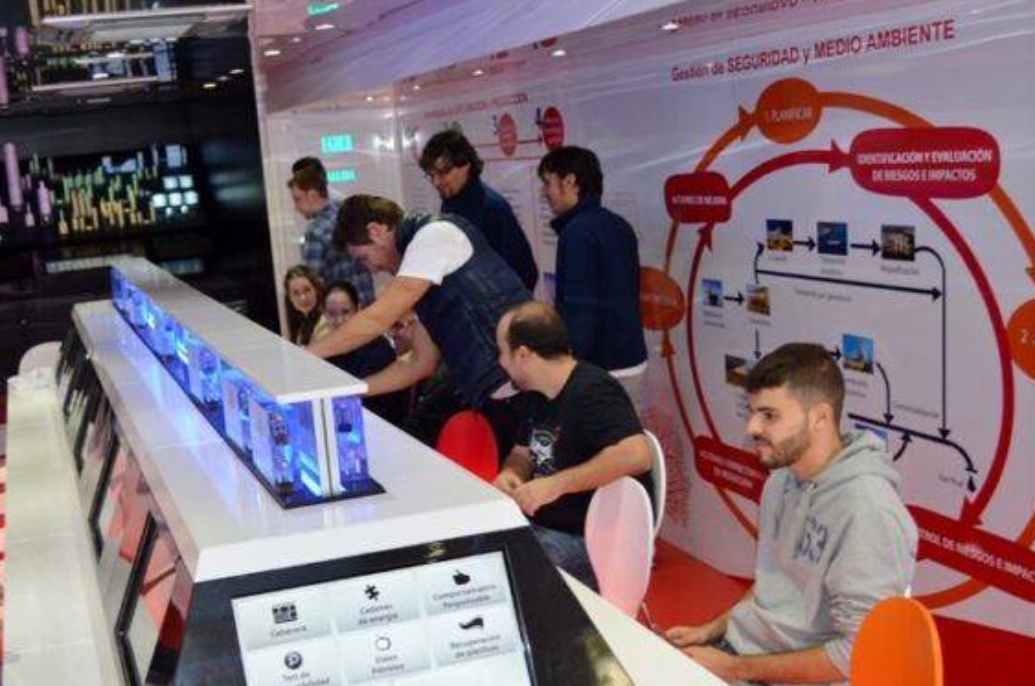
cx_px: 362
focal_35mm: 45
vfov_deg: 29.6
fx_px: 1291
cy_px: 448
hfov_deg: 43.2
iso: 400
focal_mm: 22
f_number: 3.5
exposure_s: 1/60
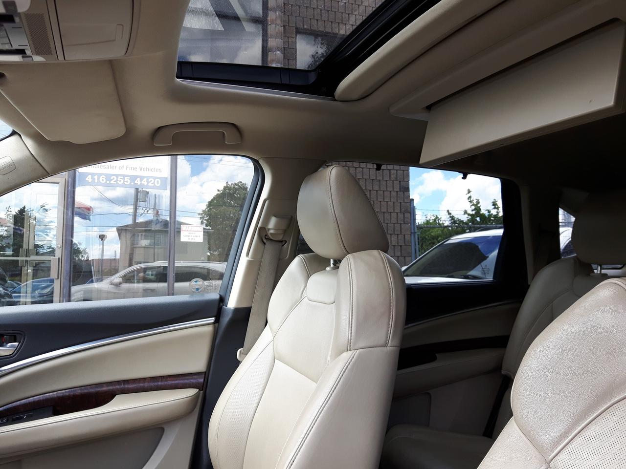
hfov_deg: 58.4
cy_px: 234
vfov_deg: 45.4
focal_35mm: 31
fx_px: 561
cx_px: 313
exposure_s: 1/100
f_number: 1.9
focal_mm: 3.7
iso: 50
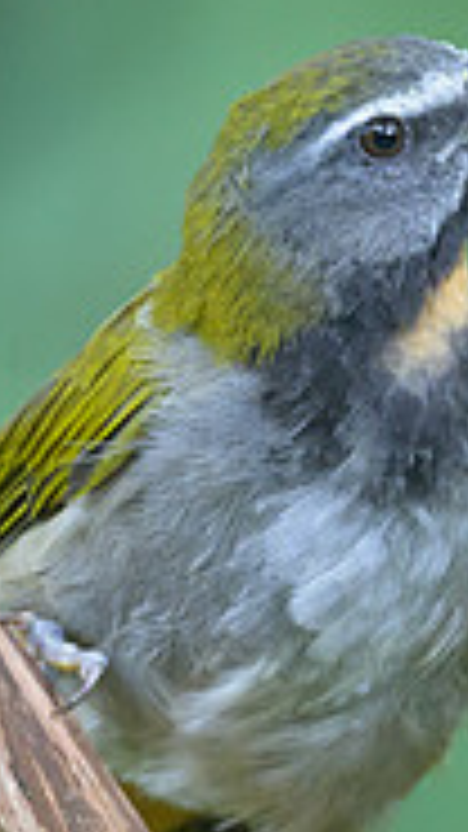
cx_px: 446
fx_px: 56569
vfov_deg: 0.8
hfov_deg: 0.5
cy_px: 428
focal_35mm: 2563
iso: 3200
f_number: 5.6
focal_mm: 500
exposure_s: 1/200
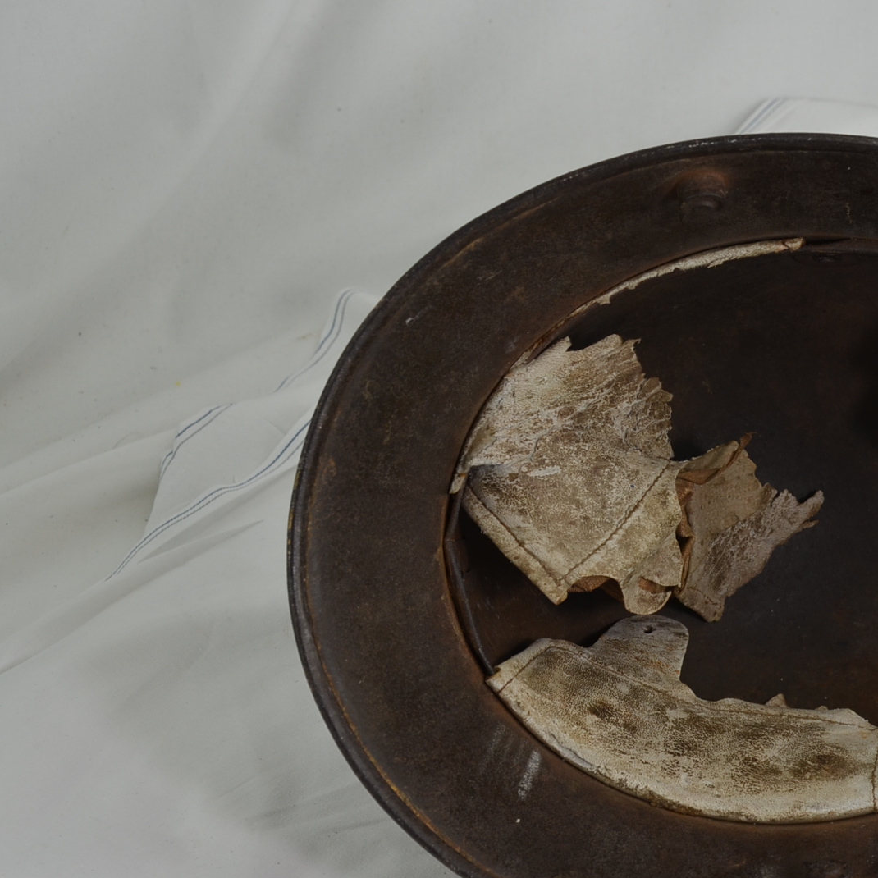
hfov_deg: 20.8
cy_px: 545
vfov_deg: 21.1
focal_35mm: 82
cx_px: 748
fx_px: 2353
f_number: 5.6
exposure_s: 1/125
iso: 220
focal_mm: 28
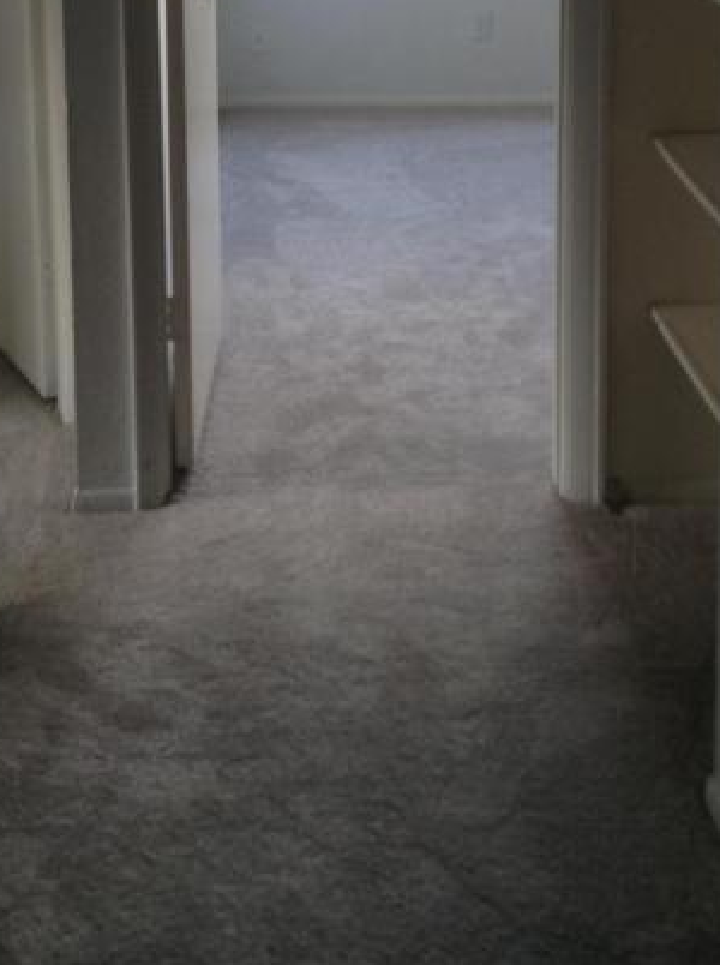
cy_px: 48
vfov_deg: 29.2
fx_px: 1753
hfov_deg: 23.2
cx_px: 306
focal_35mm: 63
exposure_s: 1/24
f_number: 2.4
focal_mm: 3.3
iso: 32
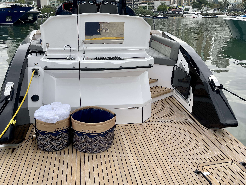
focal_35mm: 26
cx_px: 123
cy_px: 92
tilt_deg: -18.6
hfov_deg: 67.3
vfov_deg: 53.1
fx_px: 185
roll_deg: +0.2
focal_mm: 5.1
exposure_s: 1/901
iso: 32
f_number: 1.6
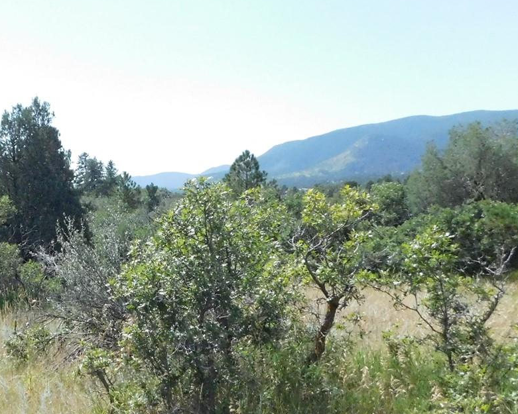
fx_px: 705
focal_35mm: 46
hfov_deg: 37.6
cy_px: 219
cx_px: 50
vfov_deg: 32.7
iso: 800
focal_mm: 4
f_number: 6
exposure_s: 1/1500
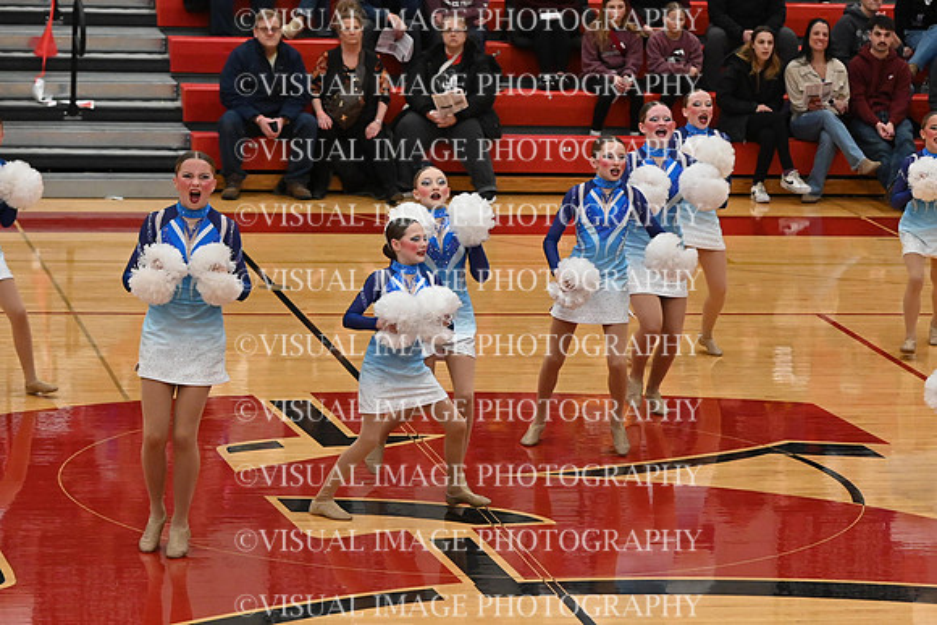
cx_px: 468
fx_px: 3905
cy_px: 312
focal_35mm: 150
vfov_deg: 9.2
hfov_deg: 13.7
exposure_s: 1/400
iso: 6400
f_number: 4
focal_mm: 100
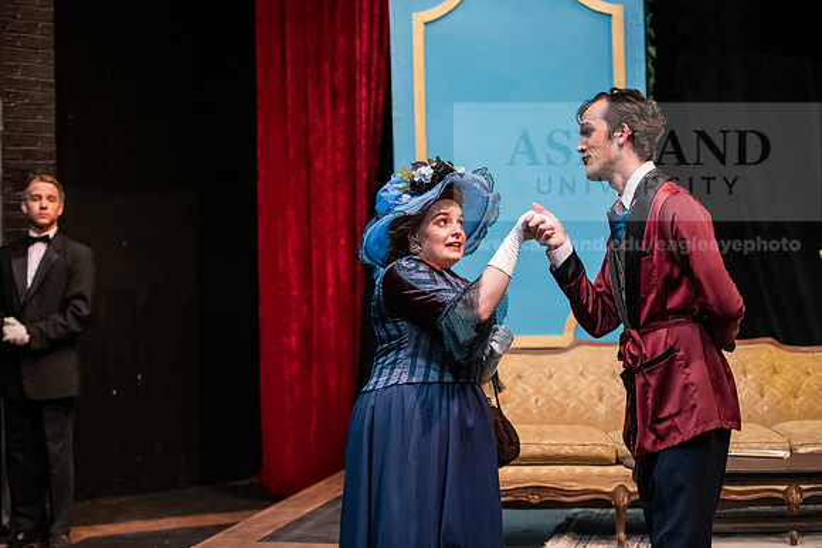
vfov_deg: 18.2
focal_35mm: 75
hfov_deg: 27.0
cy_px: 274
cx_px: 411
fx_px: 1713
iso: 3200
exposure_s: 1/200
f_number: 3.2
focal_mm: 75
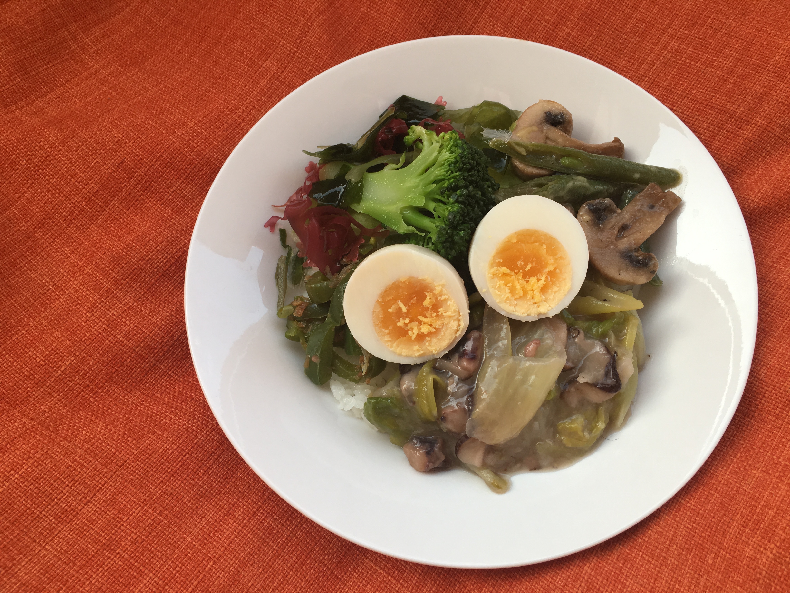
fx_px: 662
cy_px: 296
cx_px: 395
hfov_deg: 61.7
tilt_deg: -65.7
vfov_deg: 48.2
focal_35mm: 29
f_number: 2.2
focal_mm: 4.15
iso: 40
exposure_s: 1/100
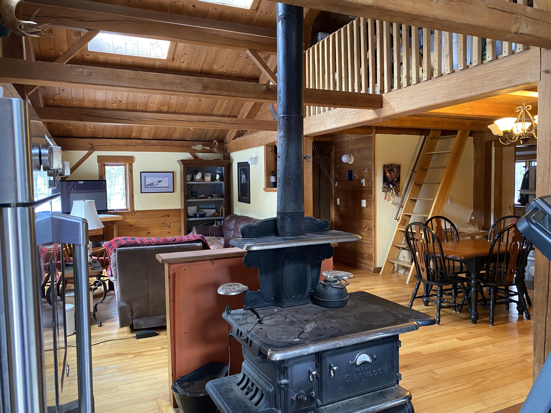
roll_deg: +1.4
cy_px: 206
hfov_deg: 67.3
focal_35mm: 26
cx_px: 276
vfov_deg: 53.1
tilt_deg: -4.0
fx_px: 414
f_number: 1.8
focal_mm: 4.25
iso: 400
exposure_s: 1/60
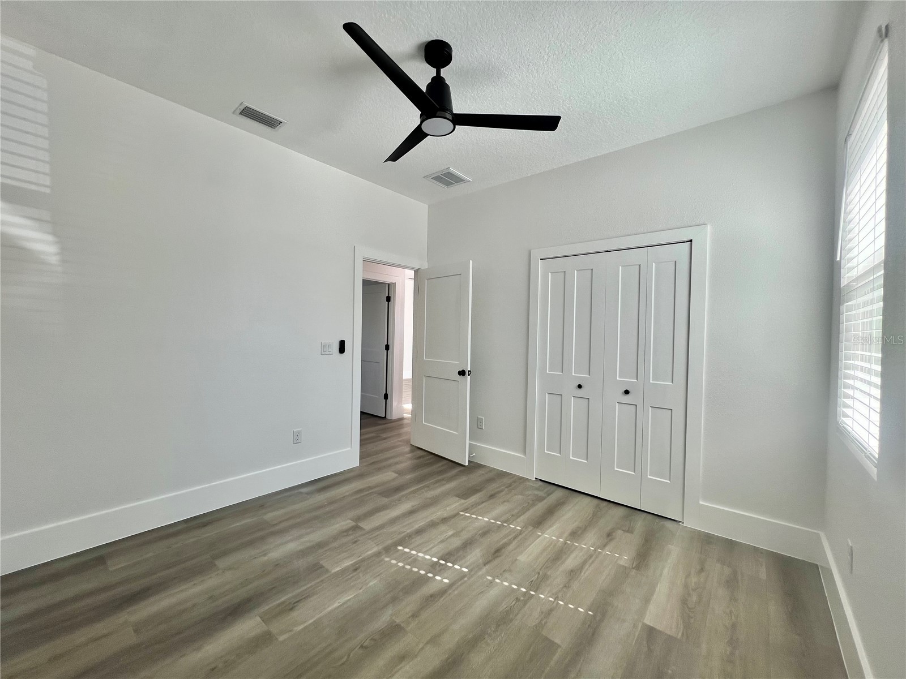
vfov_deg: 89.9
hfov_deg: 106.2
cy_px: 340
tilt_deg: -1.0
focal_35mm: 13
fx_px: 340
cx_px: 453
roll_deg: -1.4
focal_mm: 1.57
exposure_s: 1/135
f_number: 1.8
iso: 32
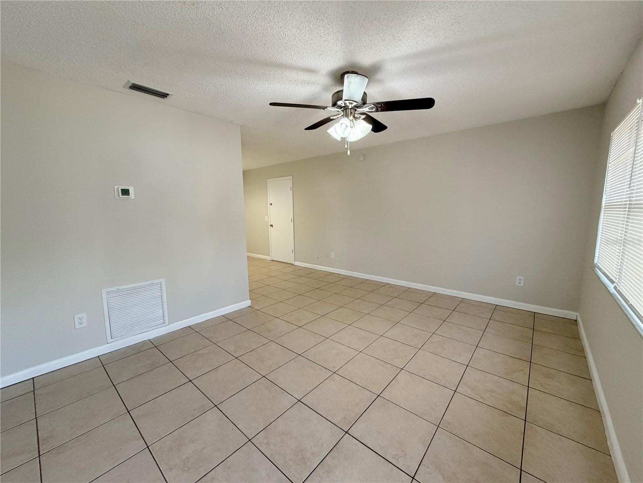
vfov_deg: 85.7
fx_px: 260
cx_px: 322
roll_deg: +0.2
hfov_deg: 102.1
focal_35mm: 14
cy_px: 242
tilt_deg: -7.6
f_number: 2.2
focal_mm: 2.22
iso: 250
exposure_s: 1/120
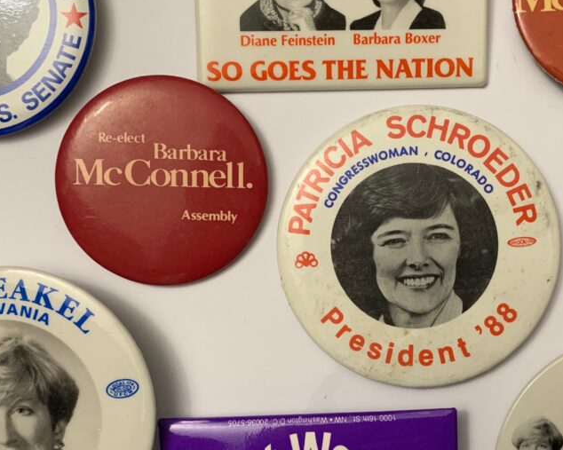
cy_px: 237
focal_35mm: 41
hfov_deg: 44.6
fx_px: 683
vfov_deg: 36.5
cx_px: 335
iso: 250
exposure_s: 1/60
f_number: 1.8
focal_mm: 4.25
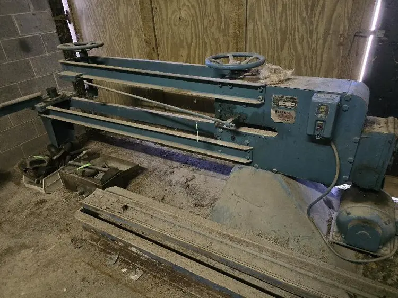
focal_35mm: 23
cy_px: 149
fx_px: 265
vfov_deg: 58.9
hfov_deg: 73.9
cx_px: 199
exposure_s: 1/30
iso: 1250
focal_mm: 6.3
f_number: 1.7
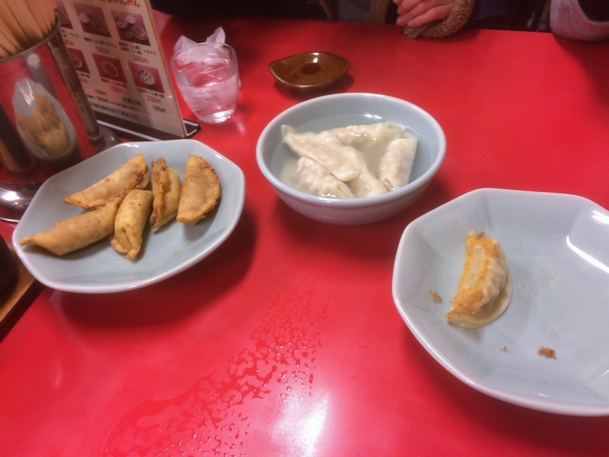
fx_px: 510
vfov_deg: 48.2
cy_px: 228
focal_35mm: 29
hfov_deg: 61.7
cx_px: 304
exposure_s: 1/20
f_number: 2.2
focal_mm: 4.15
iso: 80
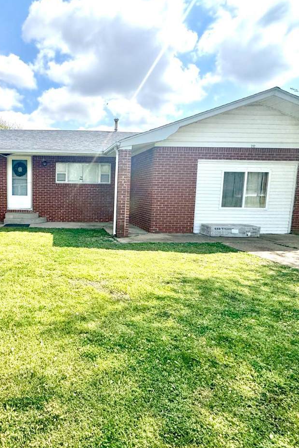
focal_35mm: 20
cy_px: 219
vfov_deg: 84.0
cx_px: 62
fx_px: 249
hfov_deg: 57.5
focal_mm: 2.22
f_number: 2.2
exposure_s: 1/1256
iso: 50
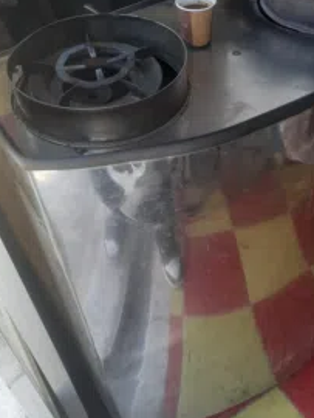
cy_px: 214
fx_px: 483
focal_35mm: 40
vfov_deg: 46.8
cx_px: 209
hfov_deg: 35.7
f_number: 1.9
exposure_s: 1/100
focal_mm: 3.6
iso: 80
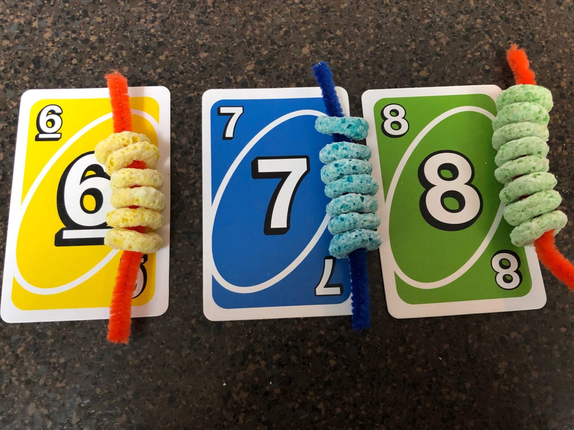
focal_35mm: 28
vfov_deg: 49.7
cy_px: 215
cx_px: 287
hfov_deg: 63.4
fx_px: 464
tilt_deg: -74.9
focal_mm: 3.99
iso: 100
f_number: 1.8
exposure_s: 1/15
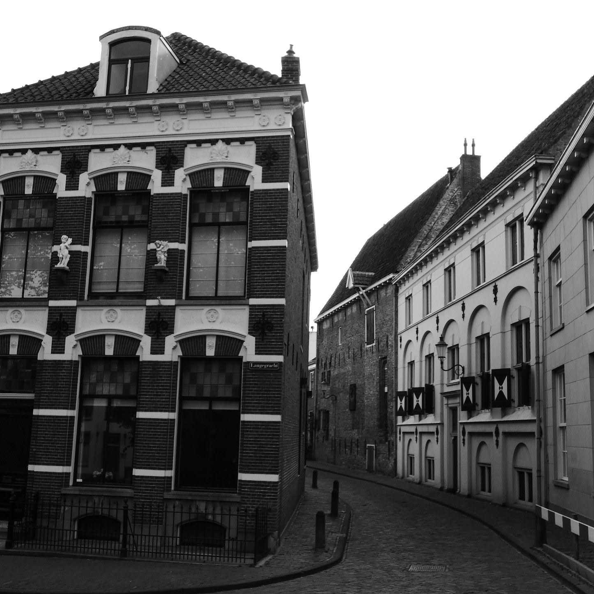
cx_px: 315
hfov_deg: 41.8
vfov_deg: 41.9
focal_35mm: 40
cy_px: 307
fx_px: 777
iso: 80
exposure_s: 1/160
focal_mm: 5.8
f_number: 3.4
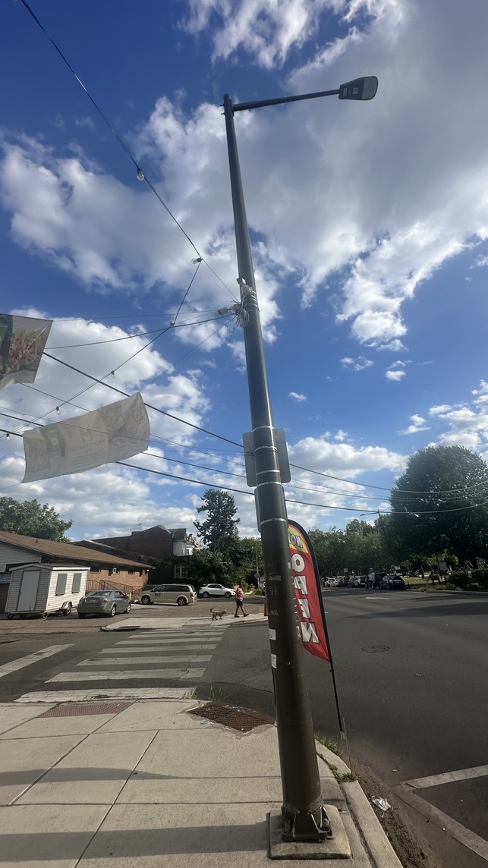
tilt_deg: +20.7
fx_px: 368
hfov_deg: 66.9
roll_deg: +4.0
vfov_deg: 99.4
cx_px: 269
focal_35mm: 16
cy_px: 442
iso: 50
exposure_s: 1/2618
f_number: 2.2
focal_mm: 2.22
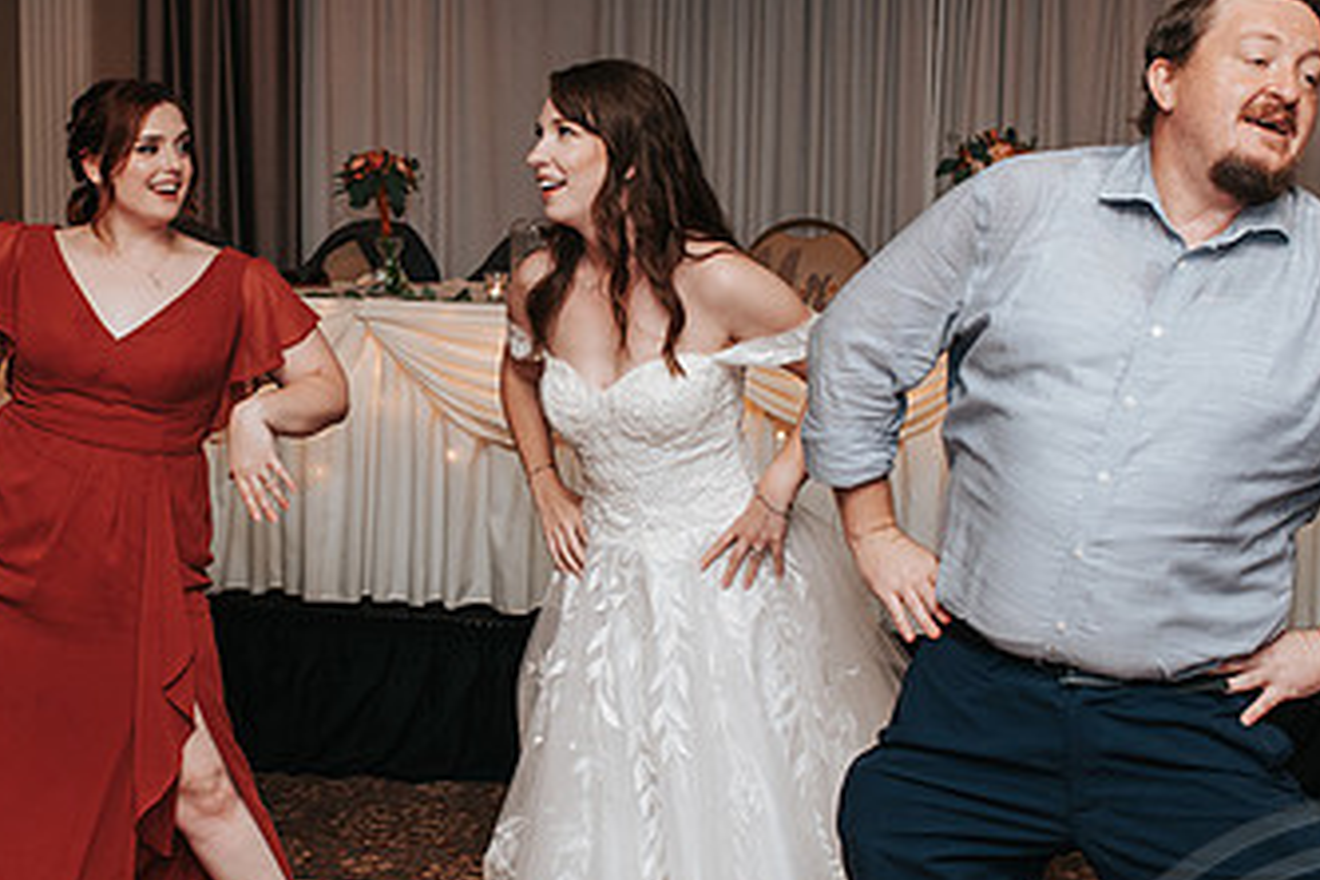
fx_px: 2236
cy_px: 501
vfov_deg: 22.2
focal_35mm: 61
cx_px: 392
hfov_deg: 32.5
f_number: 4.5
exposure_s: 1/160
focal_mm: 35
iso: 1000
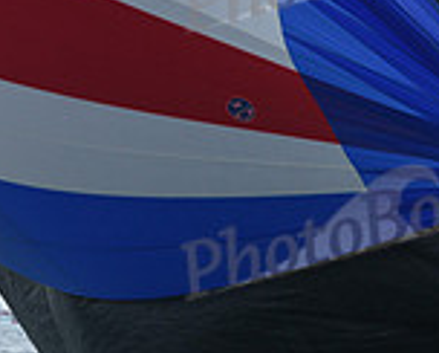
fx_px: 4423
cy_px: 334
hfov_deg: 5.6
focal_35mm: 340
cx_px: 739
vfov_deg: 4.6
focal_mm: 95
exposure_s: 1/1250
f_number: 8
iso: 250
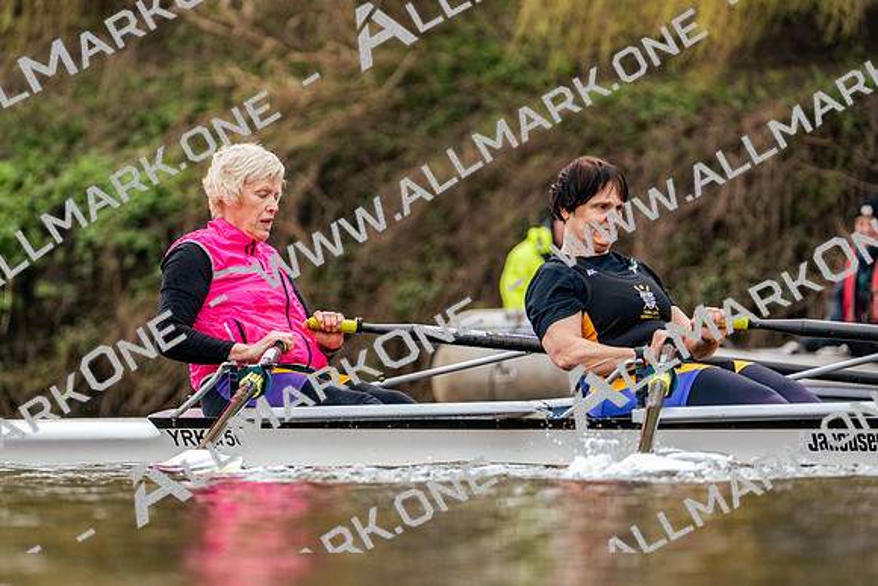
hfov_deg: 5.5
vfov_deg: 3.7
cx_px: 439
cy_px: 293
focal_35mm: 376
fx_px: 9172
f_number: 6.3
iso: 2500
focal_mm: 376
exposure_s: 1/2000
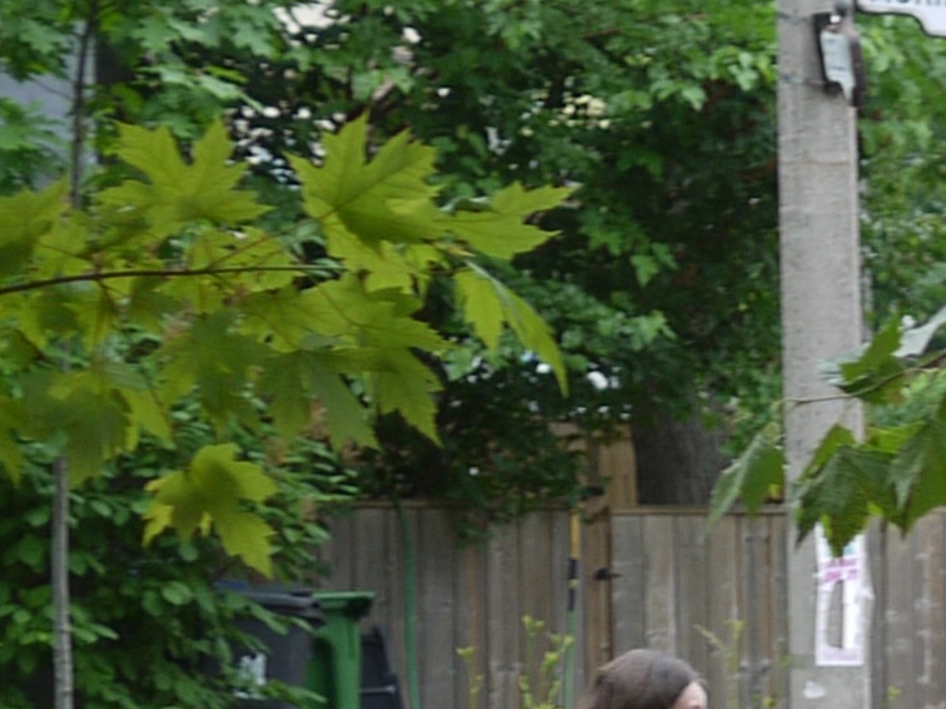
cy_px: 1086
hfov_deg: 8.6
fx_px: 5793
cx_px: 2131
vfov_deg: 6.9
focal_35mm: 212
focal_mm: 20
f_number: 1.7
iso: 100
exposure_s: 1/200
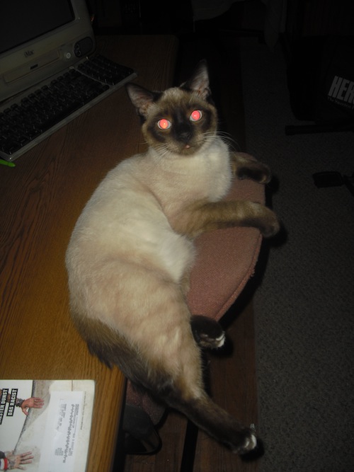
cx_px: 177
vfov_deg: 49.0
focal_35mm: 38
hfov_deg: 37.7
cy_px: 236
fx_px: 518
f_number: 2.8
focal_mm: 6.2
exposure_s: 1/60
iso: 64
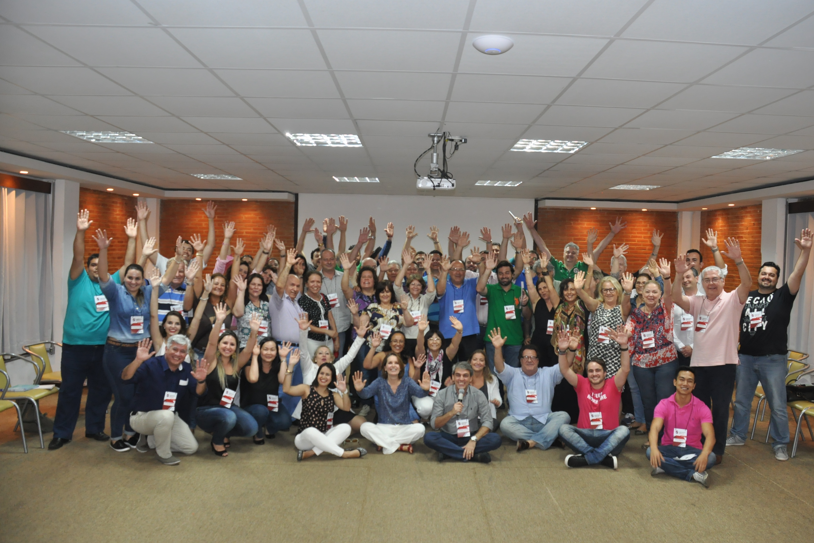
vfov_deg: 42.3
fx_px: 701
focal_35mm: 31
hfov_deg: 60.3
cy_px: 264
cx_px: 417
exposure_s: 1/60
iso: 1000
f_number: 4.5
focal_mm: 20
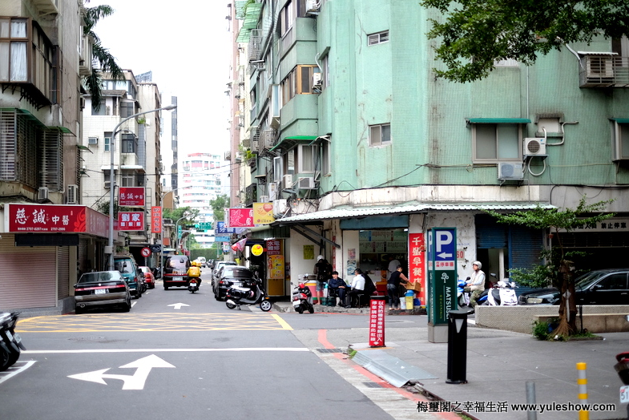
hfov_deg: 36.9
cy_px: 212
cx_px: 312
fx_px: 944
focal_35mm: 54
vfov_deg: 25.1
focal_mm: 35
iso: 400
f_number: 1.4
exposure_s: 1/4000
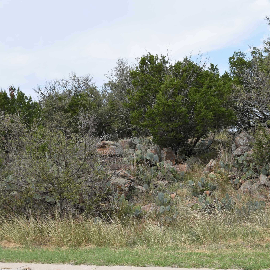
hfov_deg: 25.5
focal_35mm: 68
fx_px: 597
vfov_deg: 25.5
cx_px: 120
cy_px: 134
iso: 100
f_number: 9
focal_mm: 35
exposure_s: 1/200
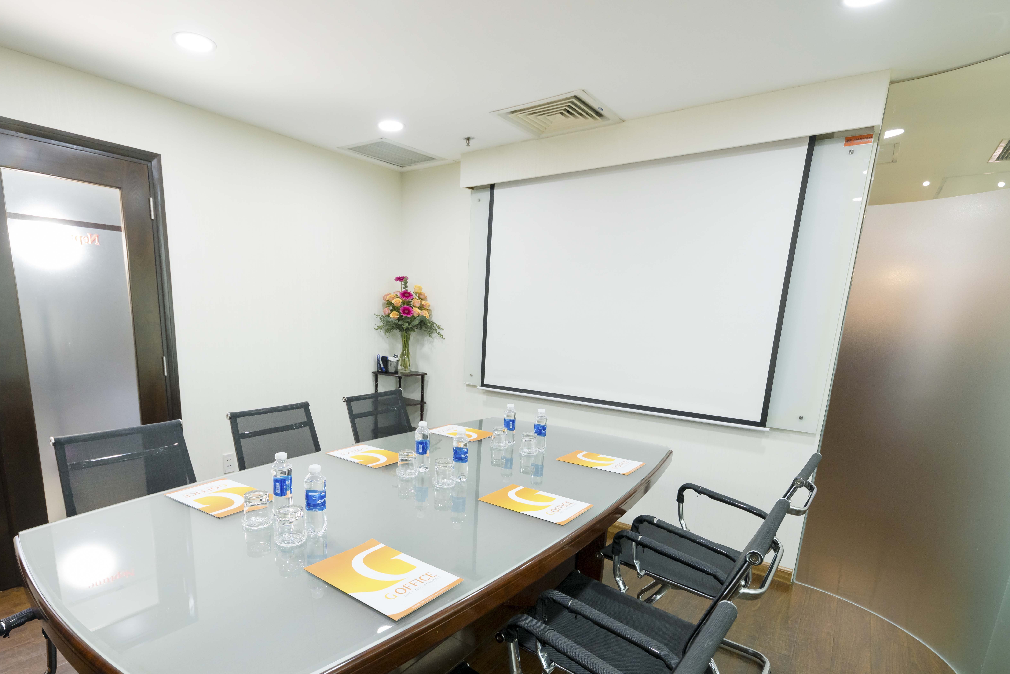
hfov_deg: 89.5
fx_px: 505
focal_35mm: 18
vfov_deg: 66.4
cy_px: 419
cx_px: 440
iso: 1600
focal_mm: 12
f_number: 5
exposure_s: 1/50
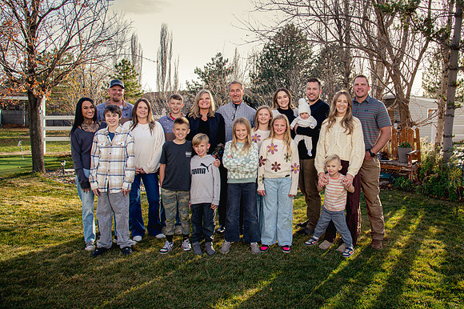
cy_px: 135
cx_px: 275
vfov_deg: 45.1
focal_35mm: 29
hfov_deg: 63.6
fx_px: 371
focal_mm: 24
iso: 500
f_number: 7.1
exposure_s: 1/250
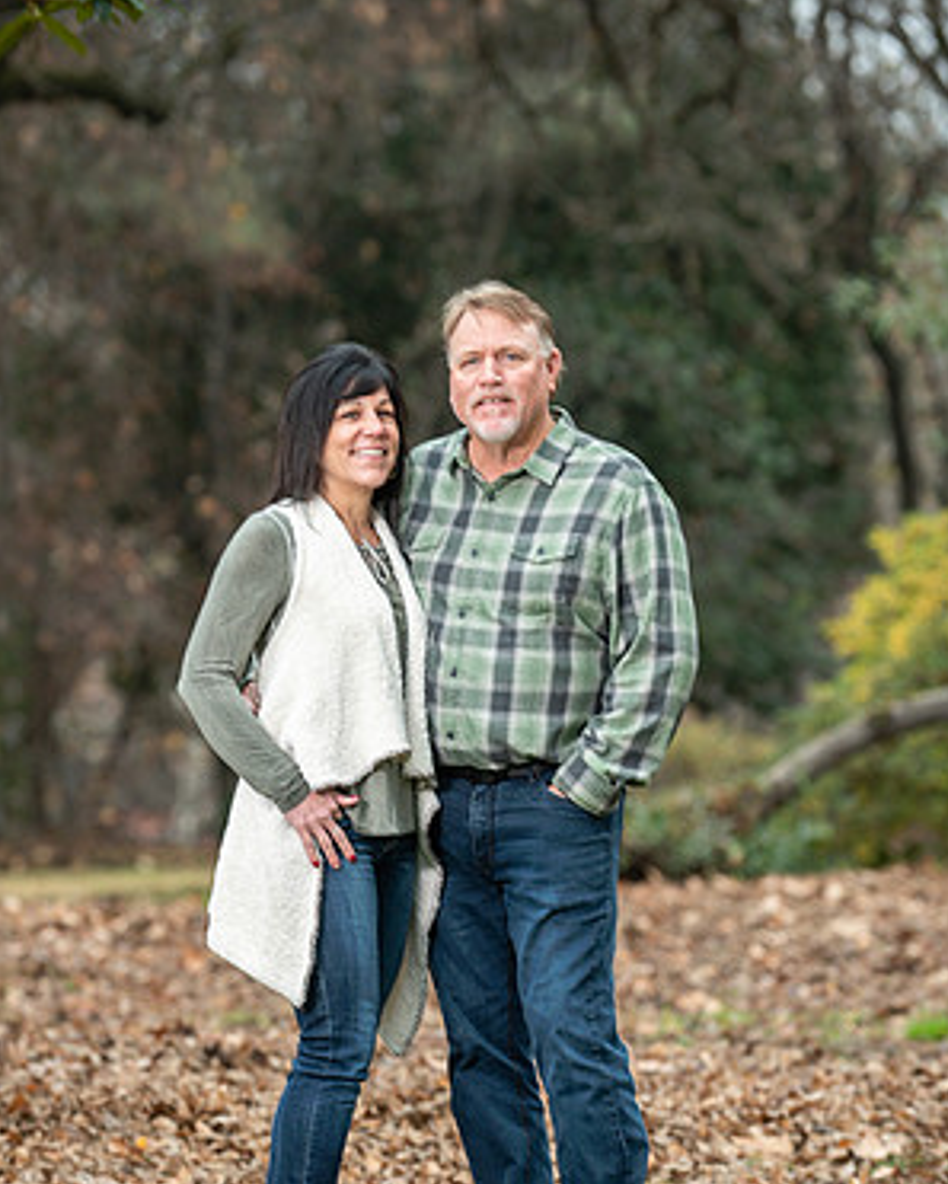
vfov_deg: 9.7
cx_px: 476
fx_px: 6976
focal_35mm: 199
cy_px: 680
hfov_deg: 7.8
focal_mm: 175
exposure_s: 1/125
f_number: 4
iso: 200
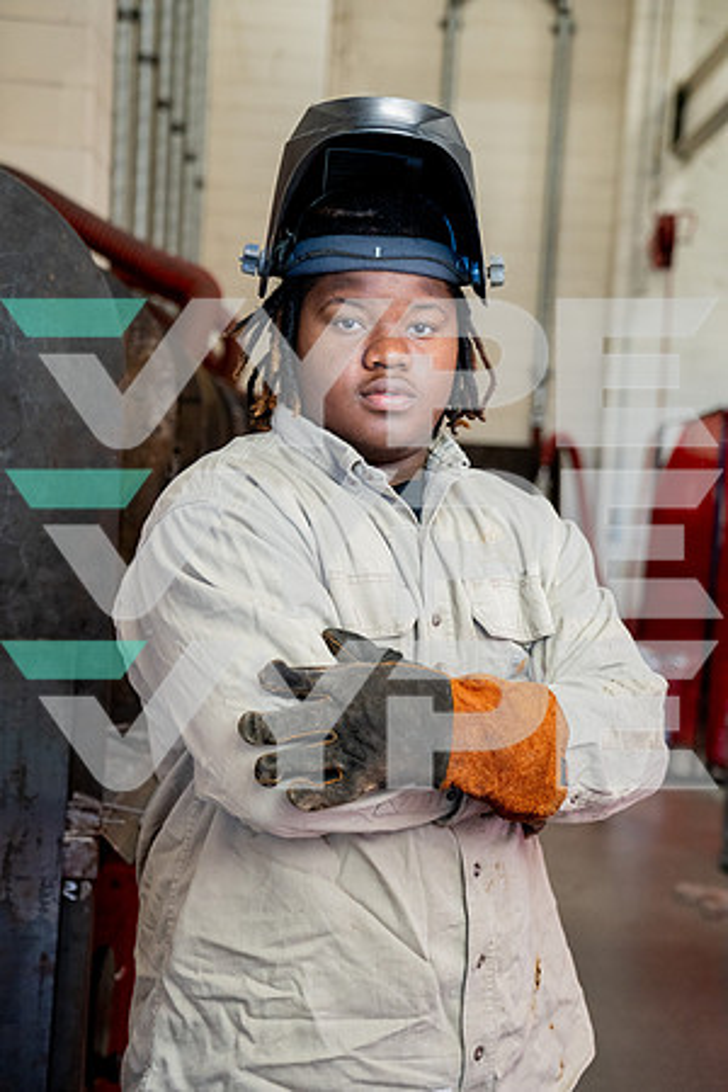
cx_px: 364
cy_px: 546
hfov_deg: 23.4
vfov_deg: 34.5
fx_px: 1759
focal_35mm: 58
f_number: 4
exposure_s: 1/125
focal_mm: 58
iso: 2500
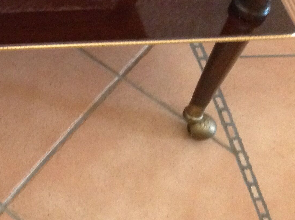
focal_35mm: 83
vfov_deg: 17.3
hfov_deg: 22.1
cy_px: -5
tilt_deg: -48.4
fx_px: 706
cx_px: -45
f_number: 2.4
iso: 640
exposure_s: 1/15
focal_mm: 4.28
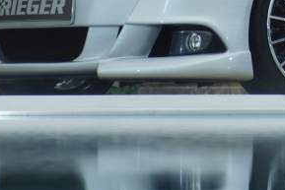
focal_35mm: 850
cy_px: 4
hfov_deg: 2.4
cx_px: 417
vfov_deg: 1.6
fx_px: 6732
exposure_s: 1/125
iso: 100
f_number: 5.6
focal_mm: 160
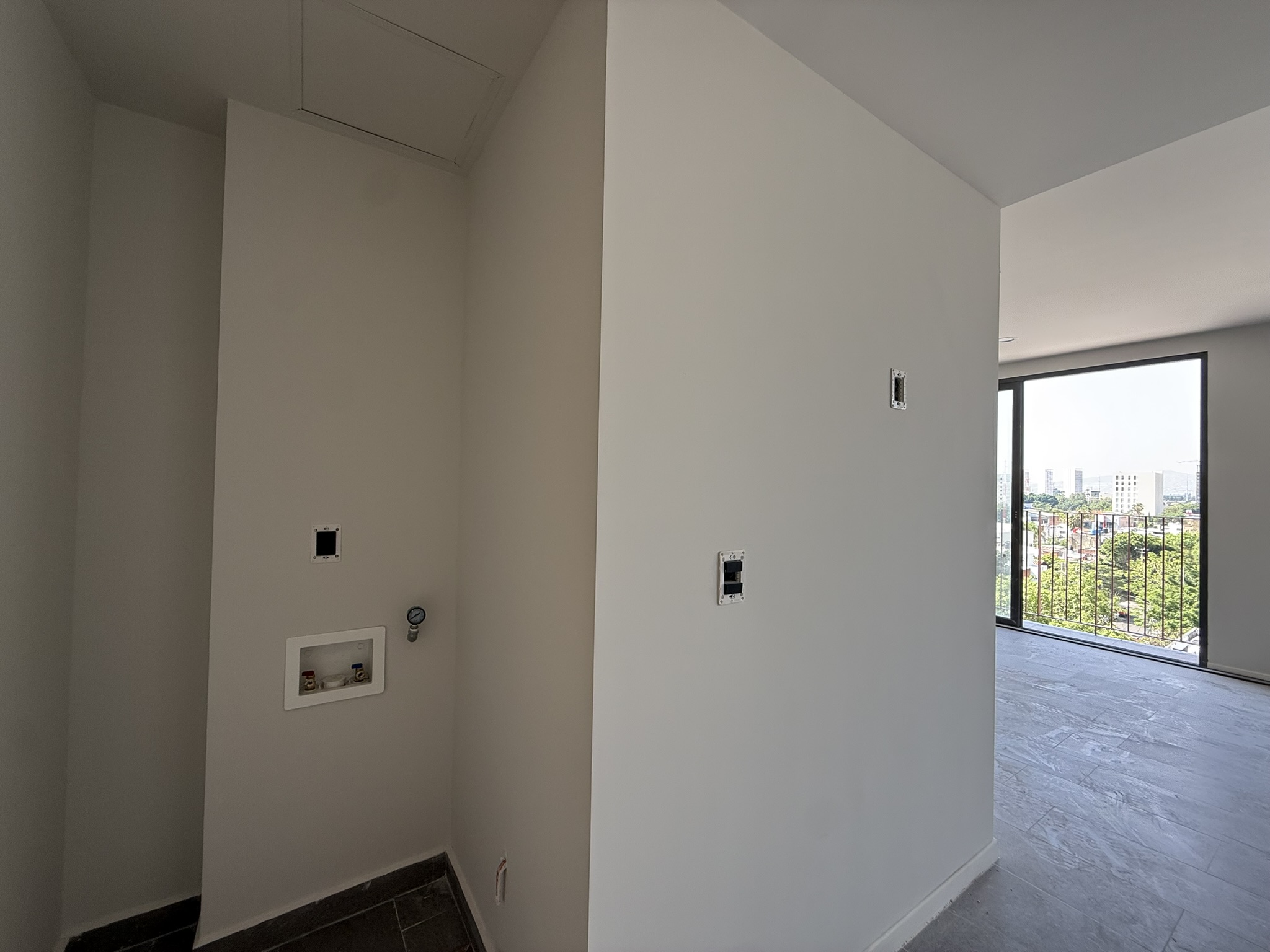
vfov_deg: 85.7
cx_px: 635
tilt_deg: +0.5
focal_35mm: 14
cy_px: 476
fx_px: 514
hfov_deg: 102.1
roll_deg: -1.4
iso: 64
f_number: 2.2
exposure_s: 1/99
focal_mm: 2.22
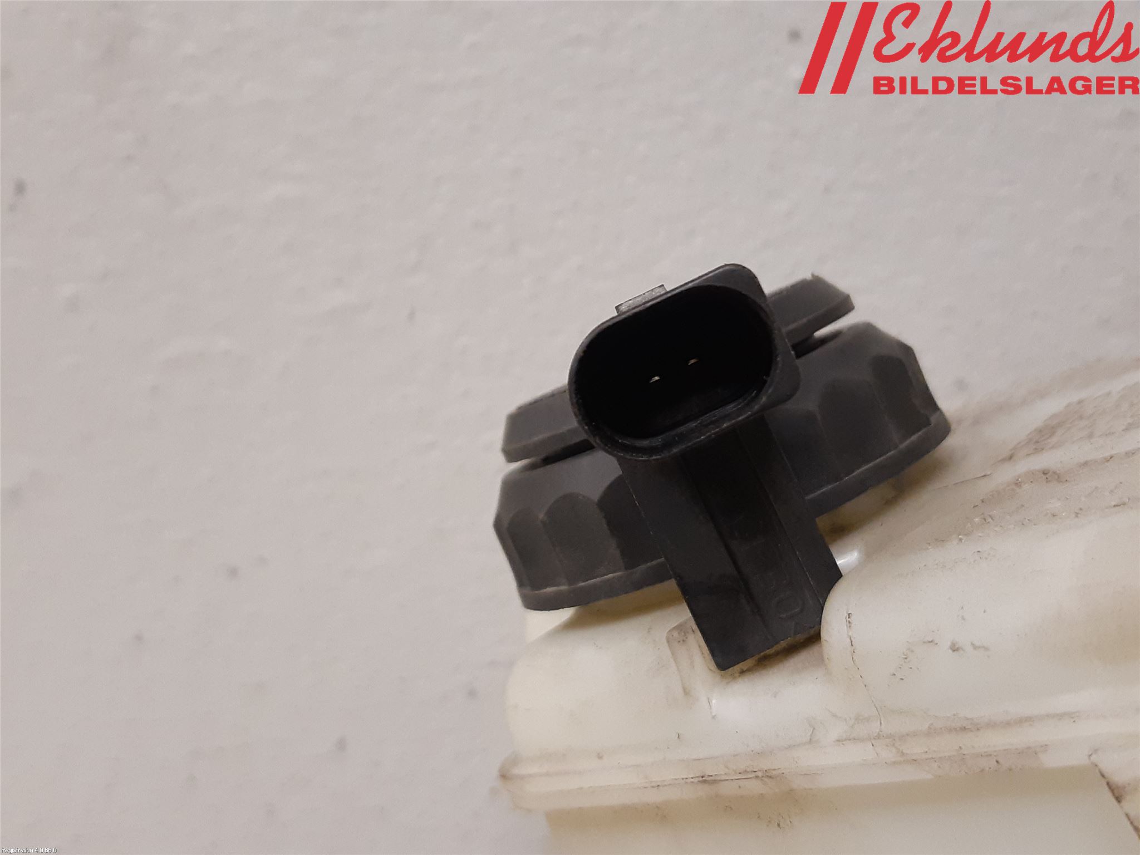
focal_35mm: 26
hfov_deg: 67.3
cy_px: 428
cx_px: 570
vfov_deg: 53.1
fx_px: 856
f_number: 1.7
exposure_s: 1/50
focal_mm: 3.93
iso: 200
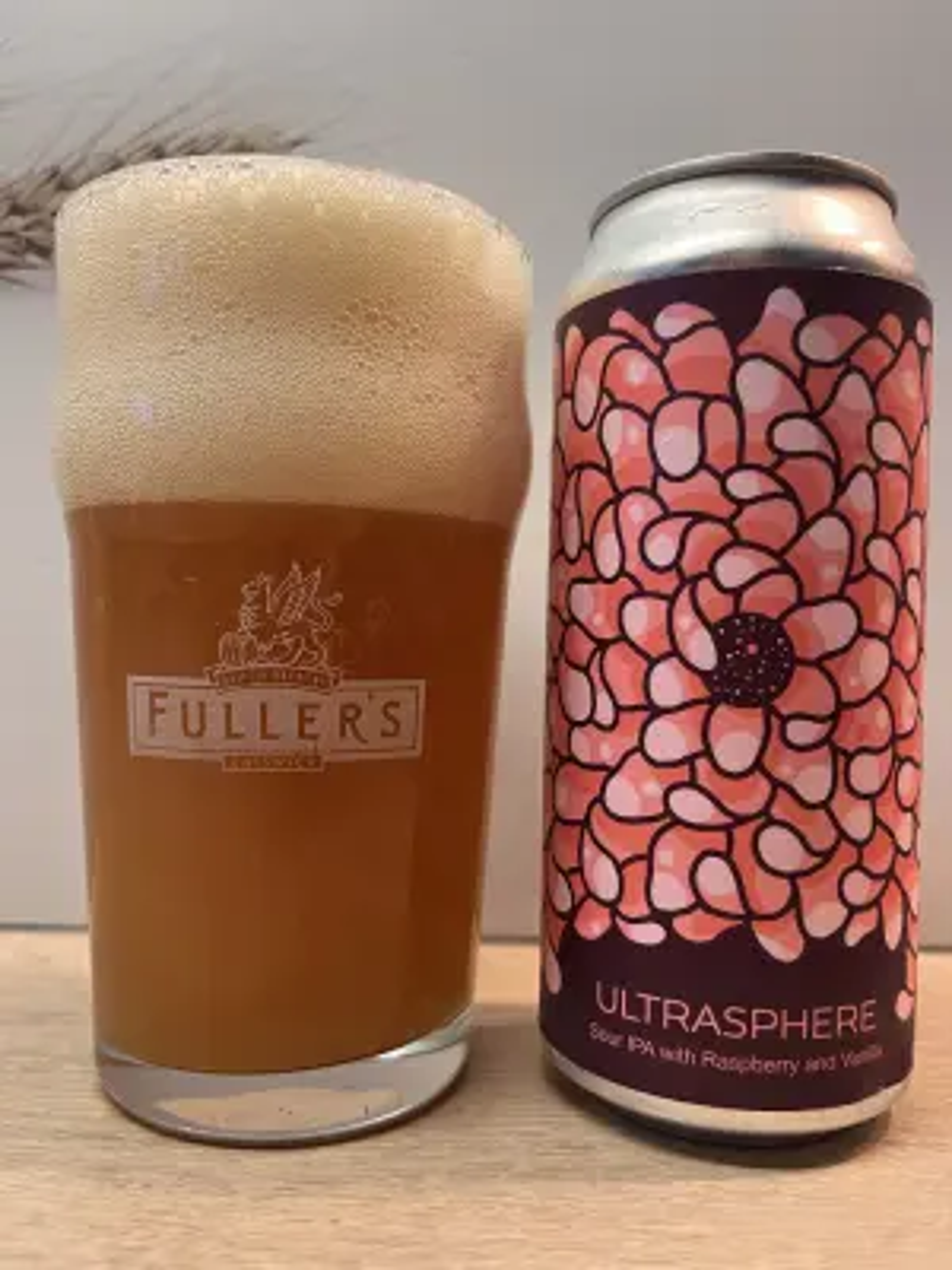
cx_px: 476
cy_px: 635
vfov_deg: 67.3
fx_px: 953
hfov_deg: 53.1
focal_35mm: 26
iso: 80
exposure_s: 1/50
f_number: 1.6
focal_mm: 5.1
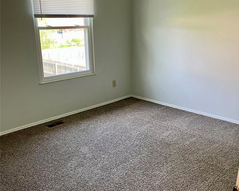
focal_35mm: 37
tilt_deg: -19.0
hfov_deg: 49.1
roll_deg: -0.1
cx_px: 121
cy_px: 112
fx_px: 262
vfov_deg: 40.0
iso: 100
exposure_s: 1/60
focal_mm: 3.99
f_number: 1.8
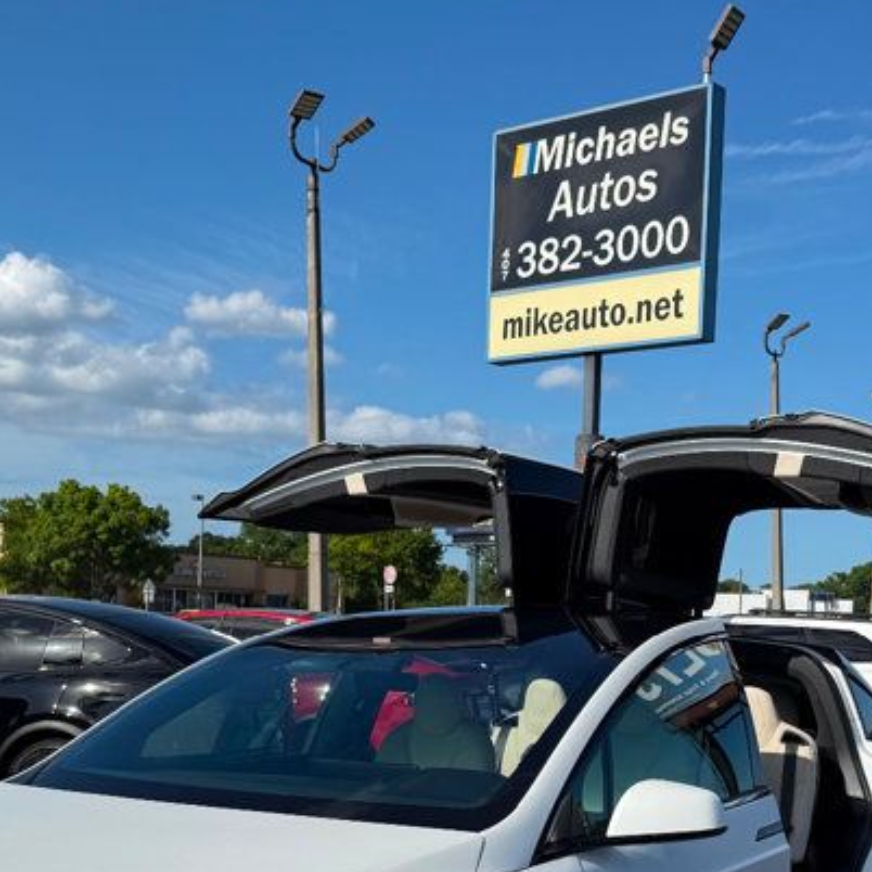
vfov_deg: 31.0
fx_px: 1539
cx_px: 434
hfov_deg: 31.6
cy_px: 672
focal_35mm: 54
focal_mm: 6.76
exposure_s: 1/8130
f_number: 1.78
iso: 80
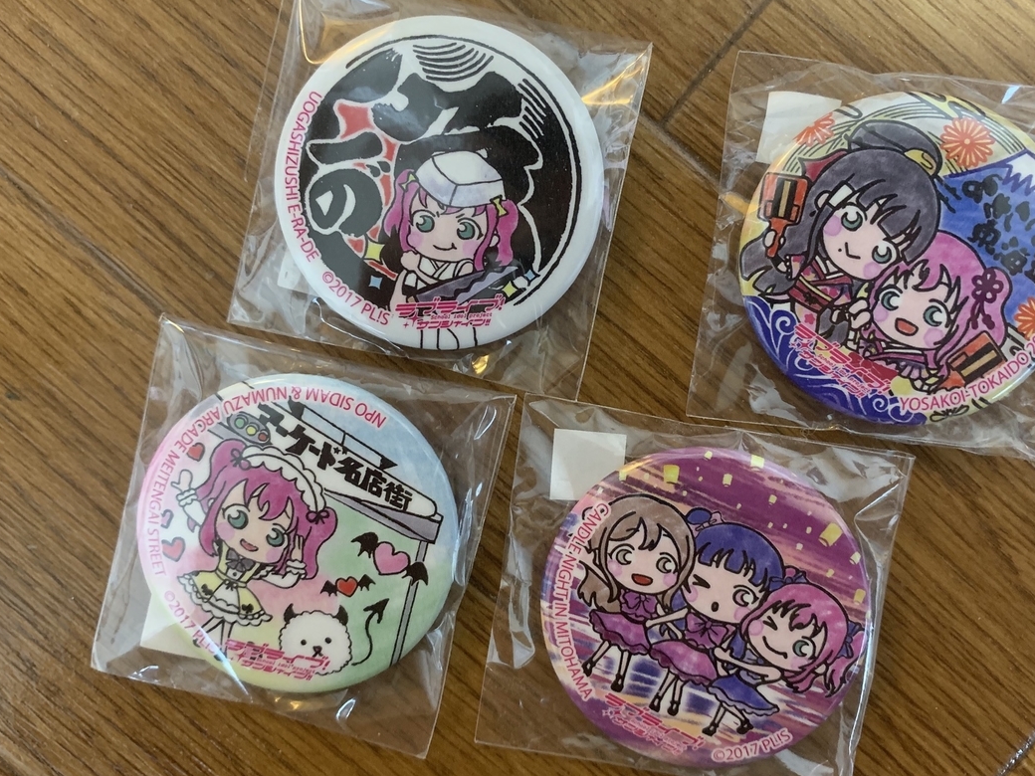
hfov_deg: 59.8
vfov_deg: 46.8
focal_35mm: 30
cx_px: 572
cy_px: 374
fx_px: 897
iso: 500
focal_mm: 4.25
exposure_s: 1/25
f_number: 1.8
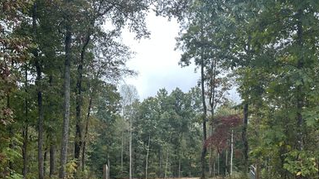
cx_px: 138
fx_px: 287
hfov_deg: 57.8
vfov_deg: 33.1
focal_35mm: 34
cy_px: 155
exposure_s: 1/184
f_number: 1.78
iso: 80
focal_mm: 6.86
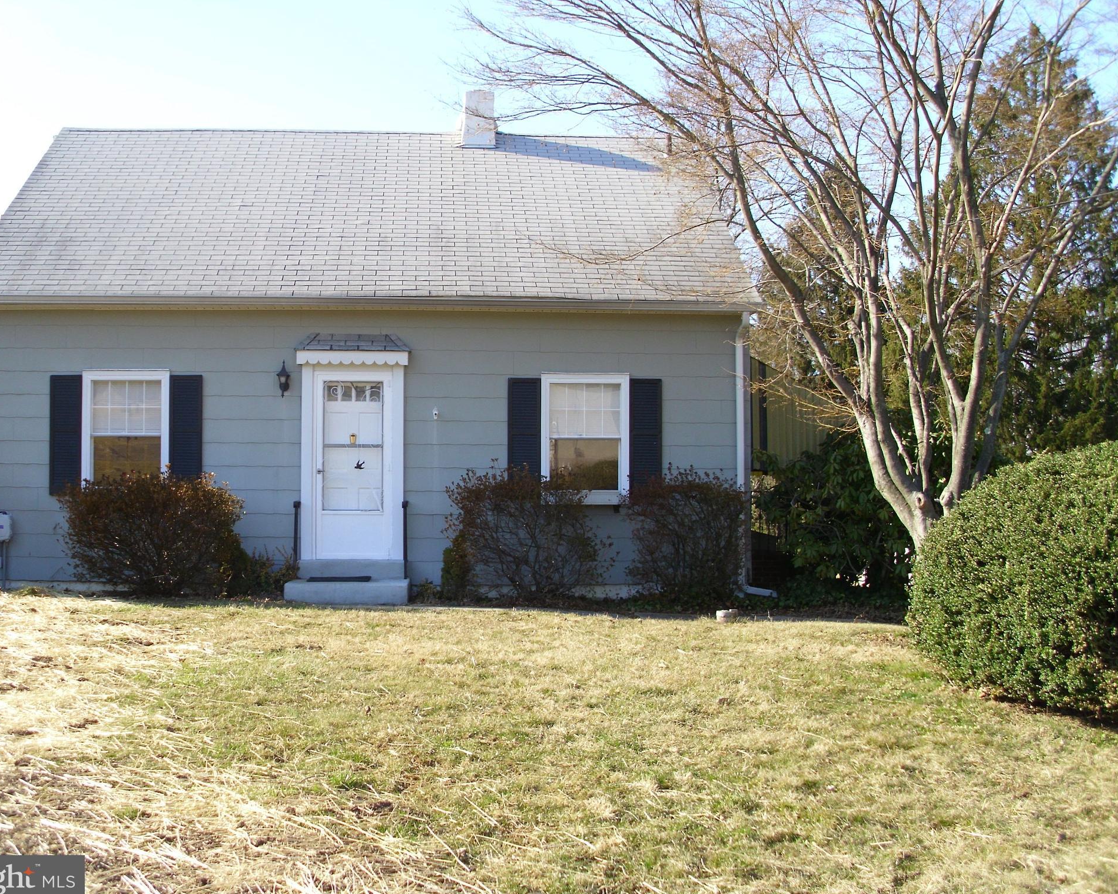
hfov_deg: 45.8
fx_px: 1323
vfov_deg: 37.3
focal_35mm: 40
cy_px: 451
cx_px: 540
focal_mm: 6.36
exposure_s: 1/267
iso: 50
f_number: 3
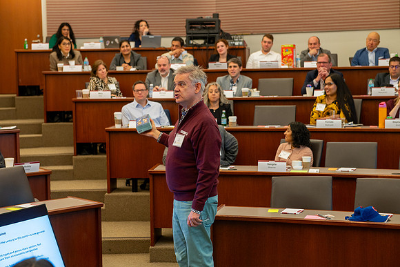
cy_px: 134
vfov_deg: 19.4
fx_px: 780
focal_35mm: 70
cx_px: 200
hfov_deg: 28.8
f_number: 4
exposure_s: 1/80
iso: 1250
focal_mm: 70
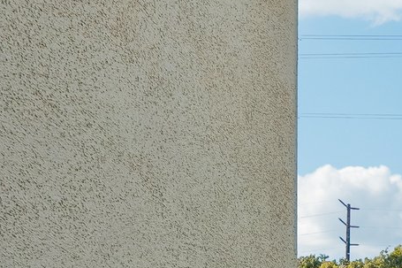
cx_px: 662
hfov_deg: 21.6
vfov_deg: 16.8
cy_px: 427
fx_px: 804
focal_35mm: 72
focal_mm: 16
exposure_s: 1/400
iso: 400
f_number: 8
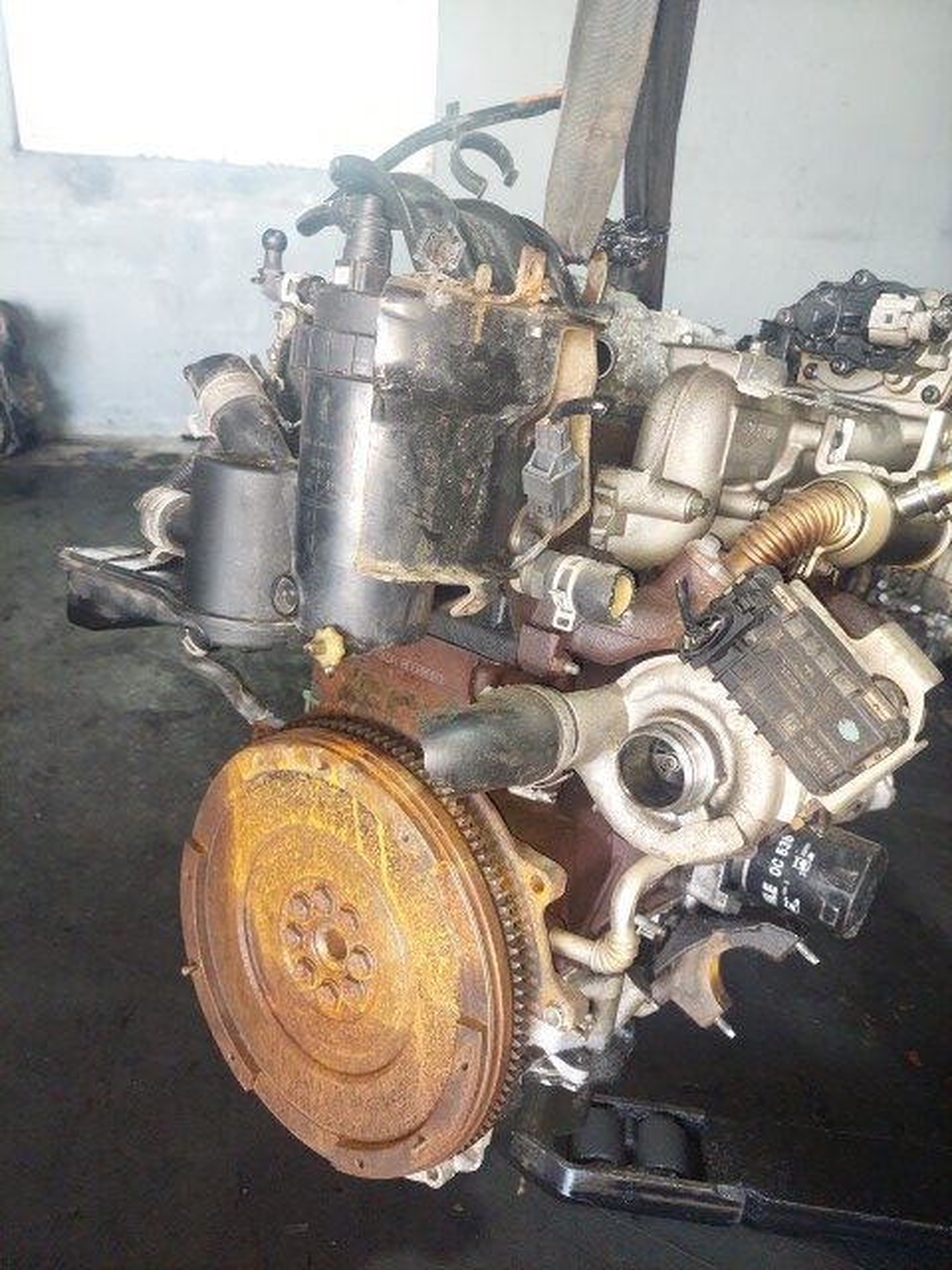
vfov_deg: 69.4
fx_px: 917
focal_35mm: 25
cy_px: 635
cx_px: 476
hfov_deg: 54.9
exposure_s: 1/50
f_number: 1.8
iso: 250
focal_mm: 5.23
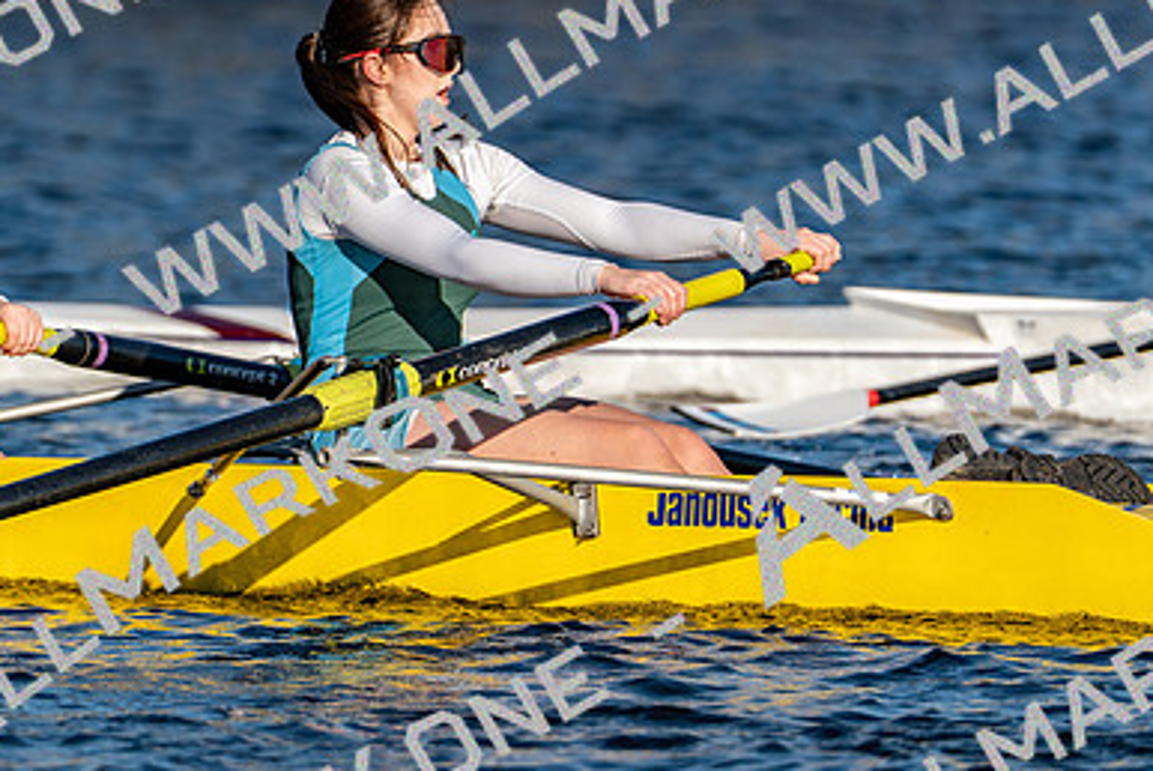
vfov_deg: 2.1
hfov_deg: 3.2
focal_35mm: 646
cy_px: 324
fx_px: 20705
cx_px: 493
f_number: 6.3
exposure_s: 1/2000
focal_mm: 430
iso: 250
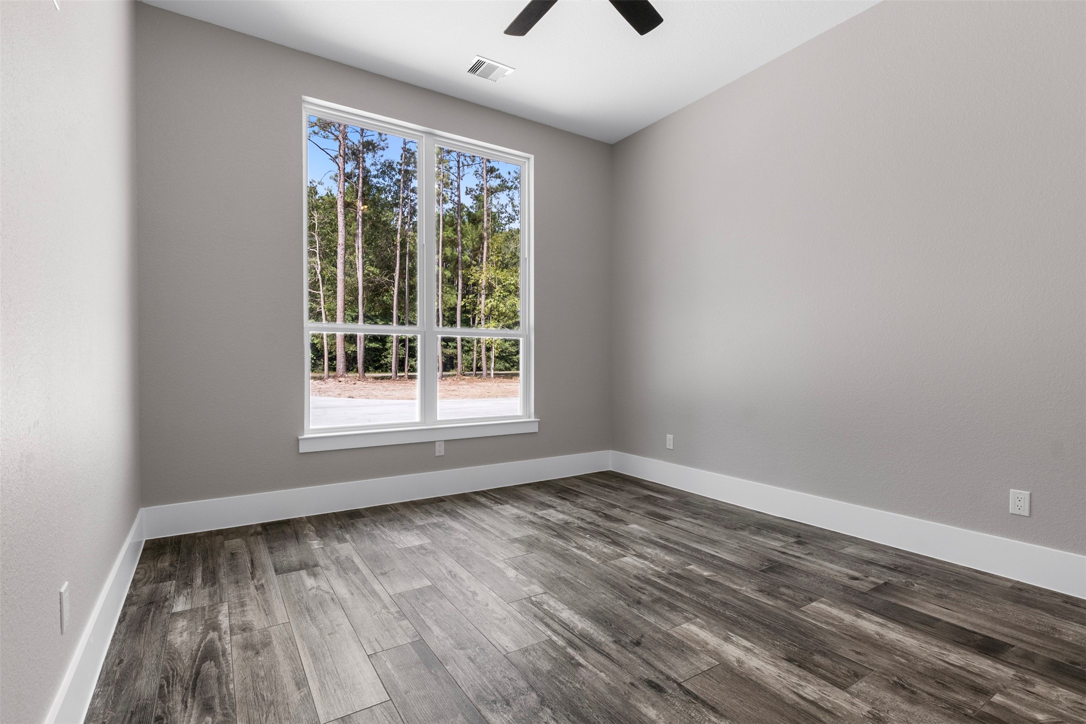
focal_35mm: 17
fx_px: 513
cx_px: 543
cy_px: 362
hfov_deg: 93.3
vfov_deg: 70.4
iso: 250
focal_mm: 11.4
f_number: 9
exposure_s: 1/15
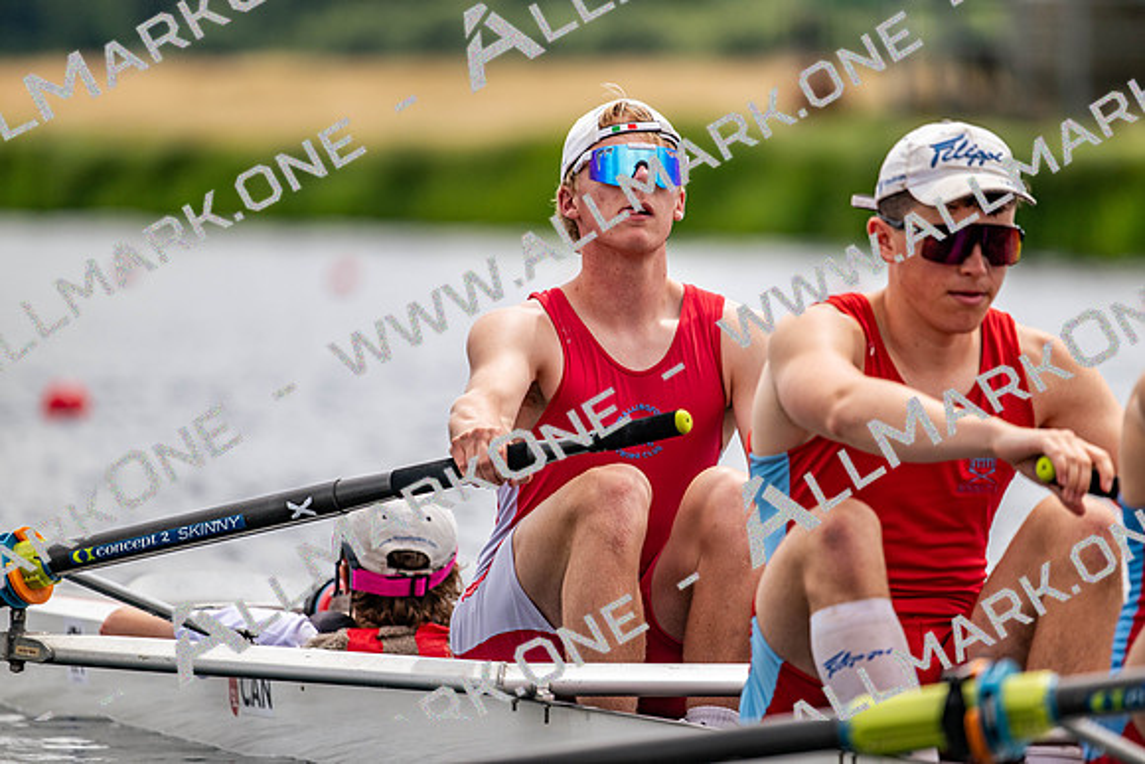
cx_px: 572
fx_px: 12725
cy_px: 382
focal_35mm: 400
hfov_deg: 5.2
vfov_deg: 3.4
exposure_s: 1/2500
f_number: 4.5
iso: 220
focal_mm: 400
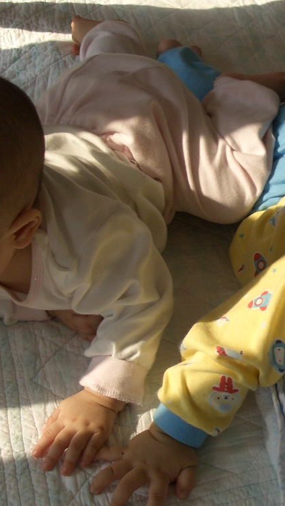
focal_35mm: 61
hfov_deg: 19.2
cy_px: 248
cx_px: 282
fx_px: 820
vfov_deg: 34.4
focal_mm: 7.1
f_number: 2.8
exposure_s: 1/250
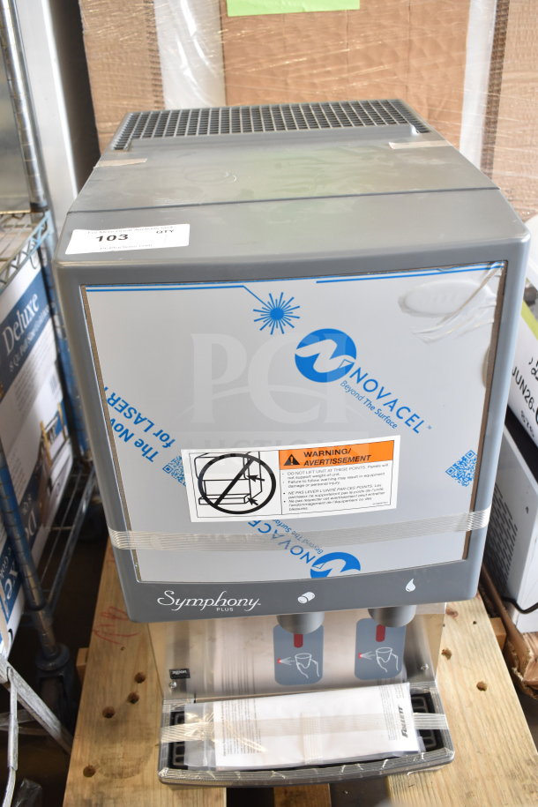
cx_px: 269
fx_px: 740
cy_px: 404
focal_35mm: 33
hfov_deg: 40.0
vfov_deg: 57.2
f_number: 3.8
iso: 800
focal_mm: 22
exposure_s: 1/30
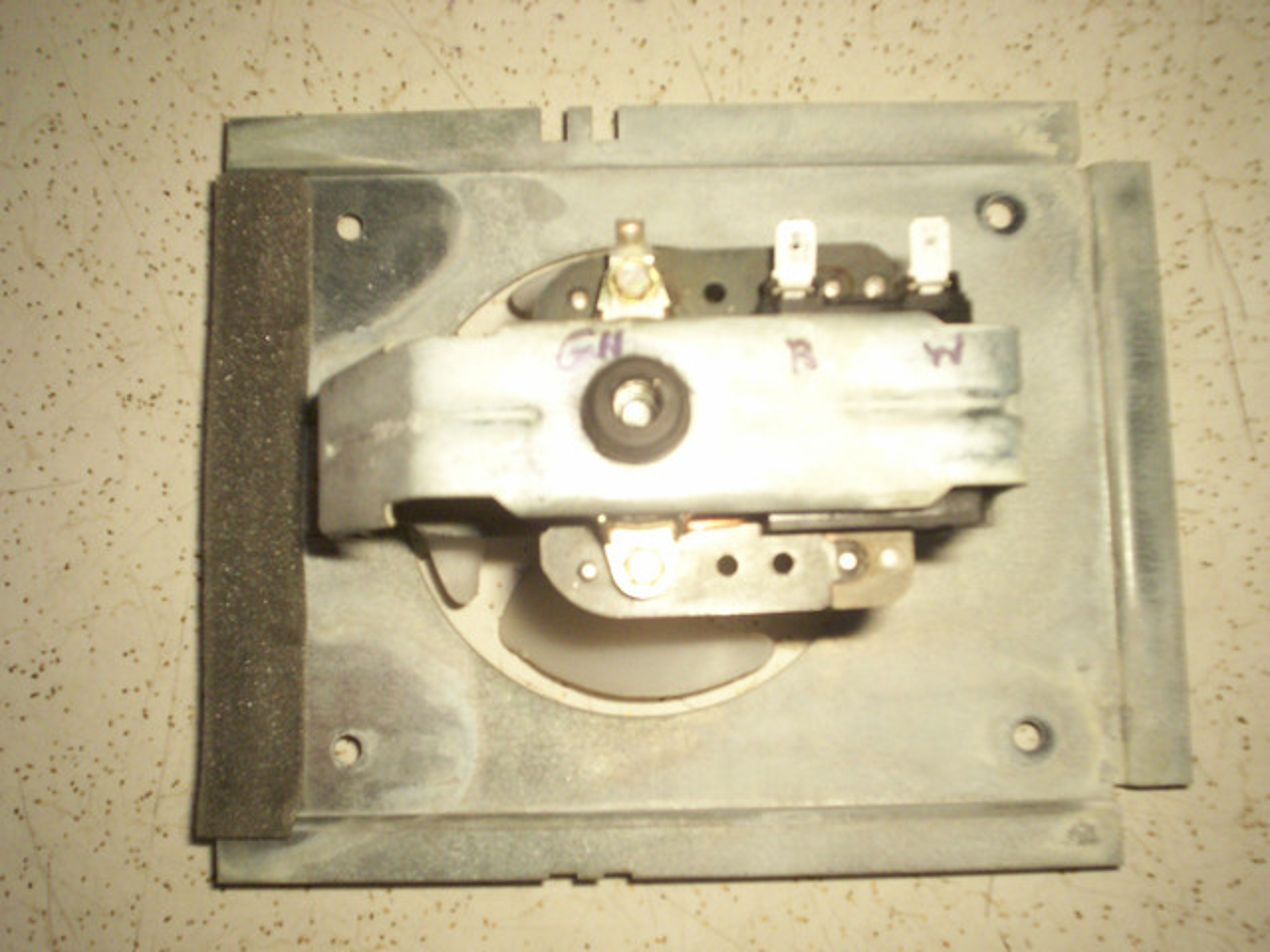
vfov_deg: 39.7
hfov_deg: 51.4
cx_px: 635
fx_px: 1321
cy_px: 476
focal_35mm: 36
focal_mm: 5.9
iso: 140
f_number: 4.5
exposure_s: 1/64
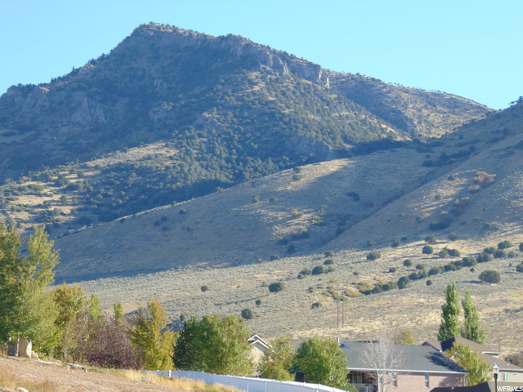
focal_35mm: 133
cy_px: 196
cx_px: 262
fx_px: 2009
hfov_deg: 14.8
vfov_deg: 11.1
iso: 80
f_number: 4
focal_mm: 23.9
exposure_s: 1/250
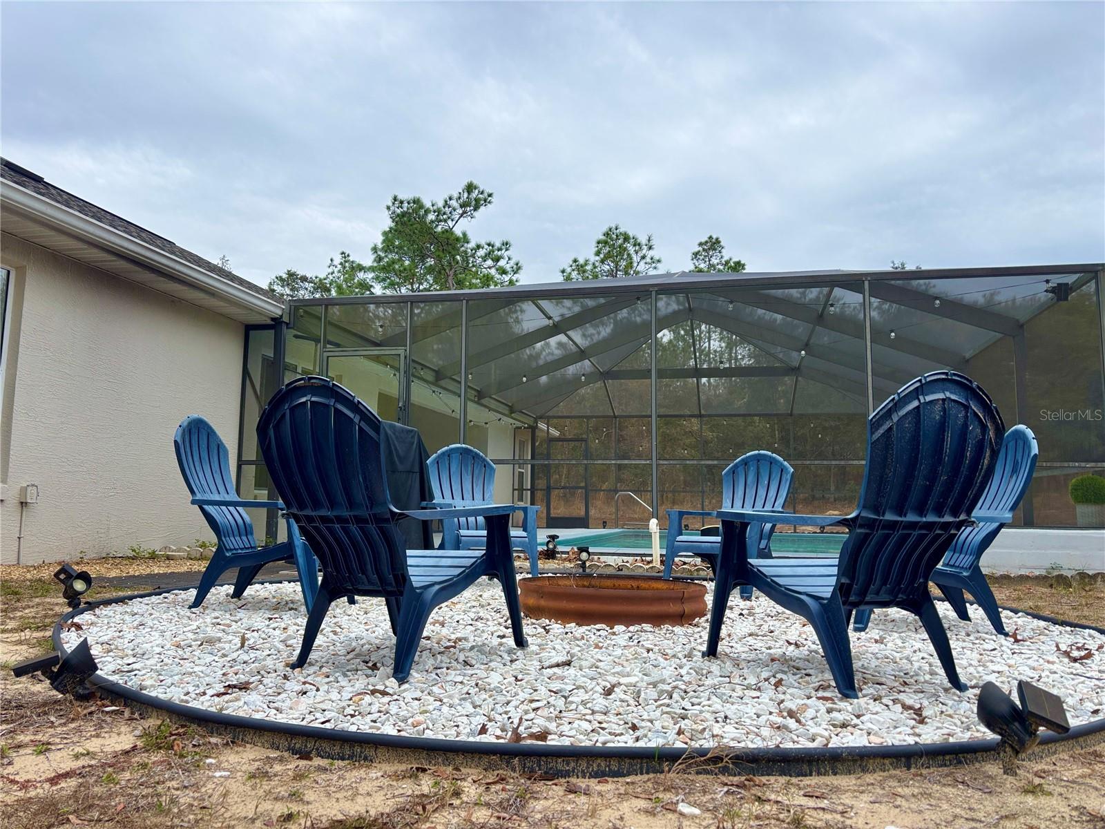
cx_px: 552
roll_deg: -0.6
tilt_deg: +6.8
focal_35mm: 26
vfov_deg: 53.1
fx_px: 830
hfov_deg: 67.3
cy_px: 414
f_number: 1.6
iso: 50
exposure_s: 1/1311
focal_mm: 5.96
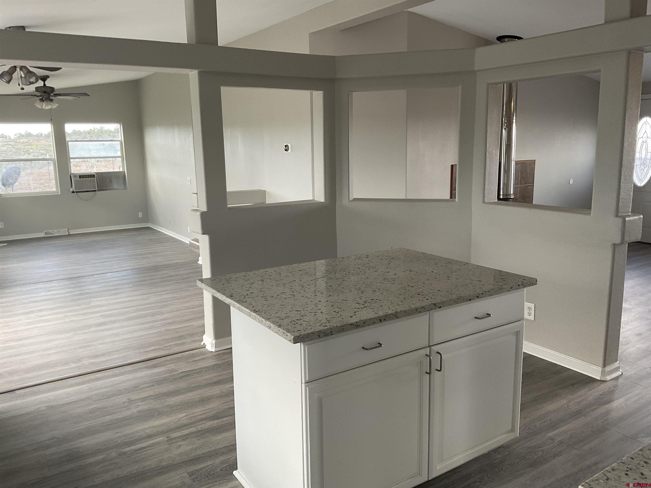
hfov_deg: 61.7
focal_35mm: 29
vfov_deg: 48.2
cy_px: 244
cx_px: 326
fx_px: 545
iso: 64
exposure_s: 1/120
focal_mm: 3
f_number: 1.8
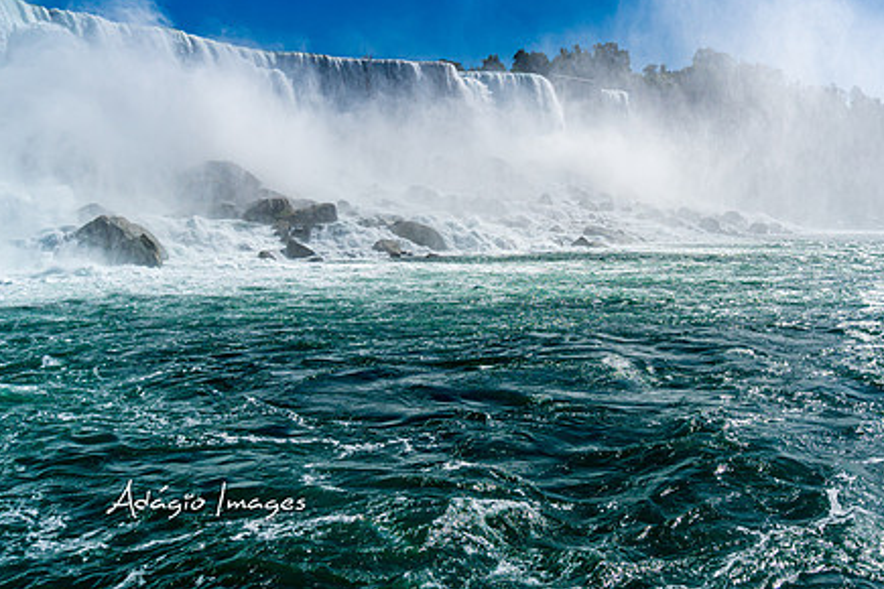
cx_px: 565
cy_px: 251
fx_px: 786
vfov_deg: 41.0
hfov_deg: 57.8
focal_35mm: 32
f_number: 5.6
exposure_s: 1/2500
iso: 100
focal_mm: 16
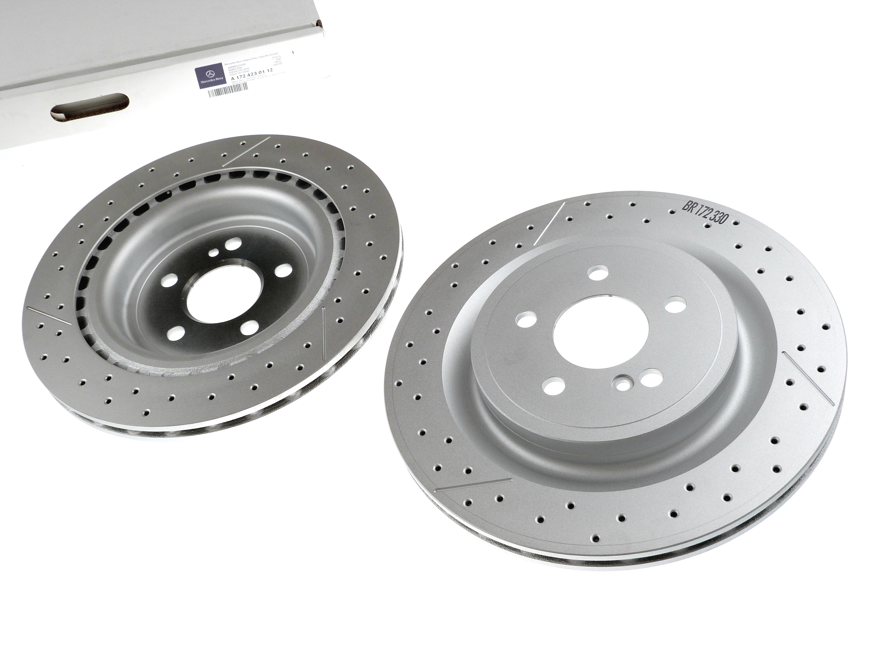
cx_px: 440
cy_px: 330
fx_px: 967
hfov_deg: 49.0
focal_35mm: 38
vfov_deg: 37.7
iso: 100
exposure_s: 1/100
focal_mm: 6.8
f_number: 3.1
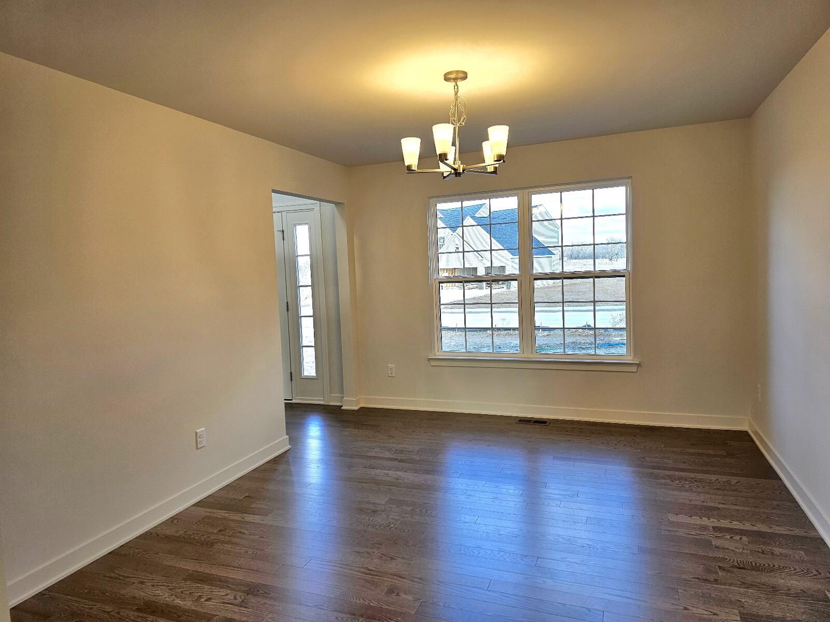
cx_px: 415
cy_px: 311
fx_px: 551
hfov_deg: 73.9
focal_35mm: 23
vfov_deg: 58.9
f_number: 1.7
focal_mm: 6.3
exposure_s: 1/120
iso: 40
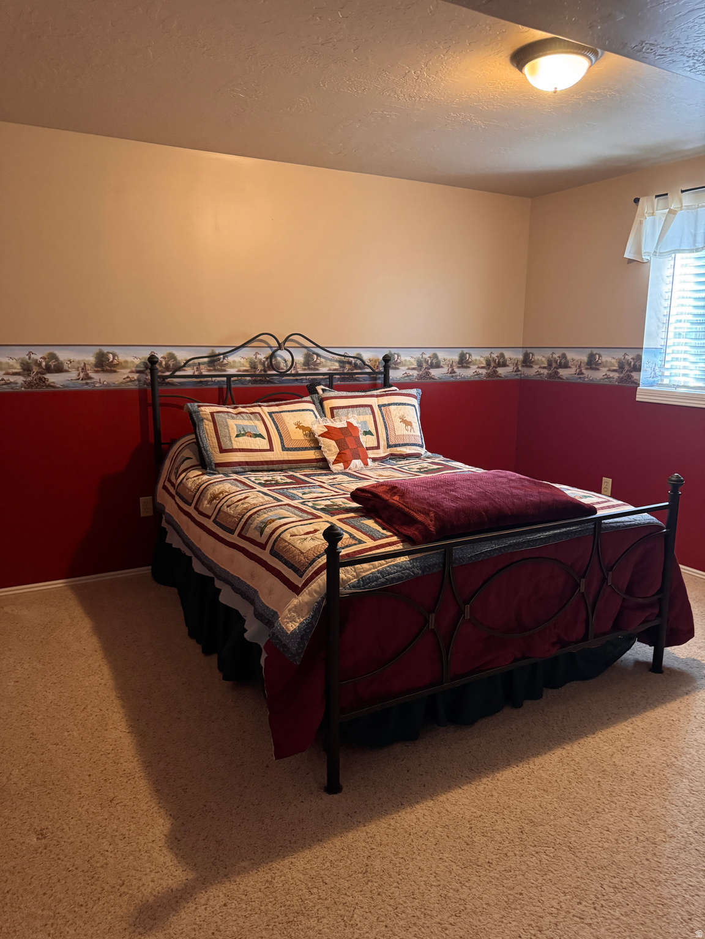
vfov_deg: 71.6
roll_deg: +0.0
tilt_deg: -10.5
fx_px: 652
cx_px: 352
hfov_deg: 56.8
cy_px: 470
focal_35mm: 24
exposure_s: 1/40
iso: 1000
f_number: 1.78
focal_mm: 6.76
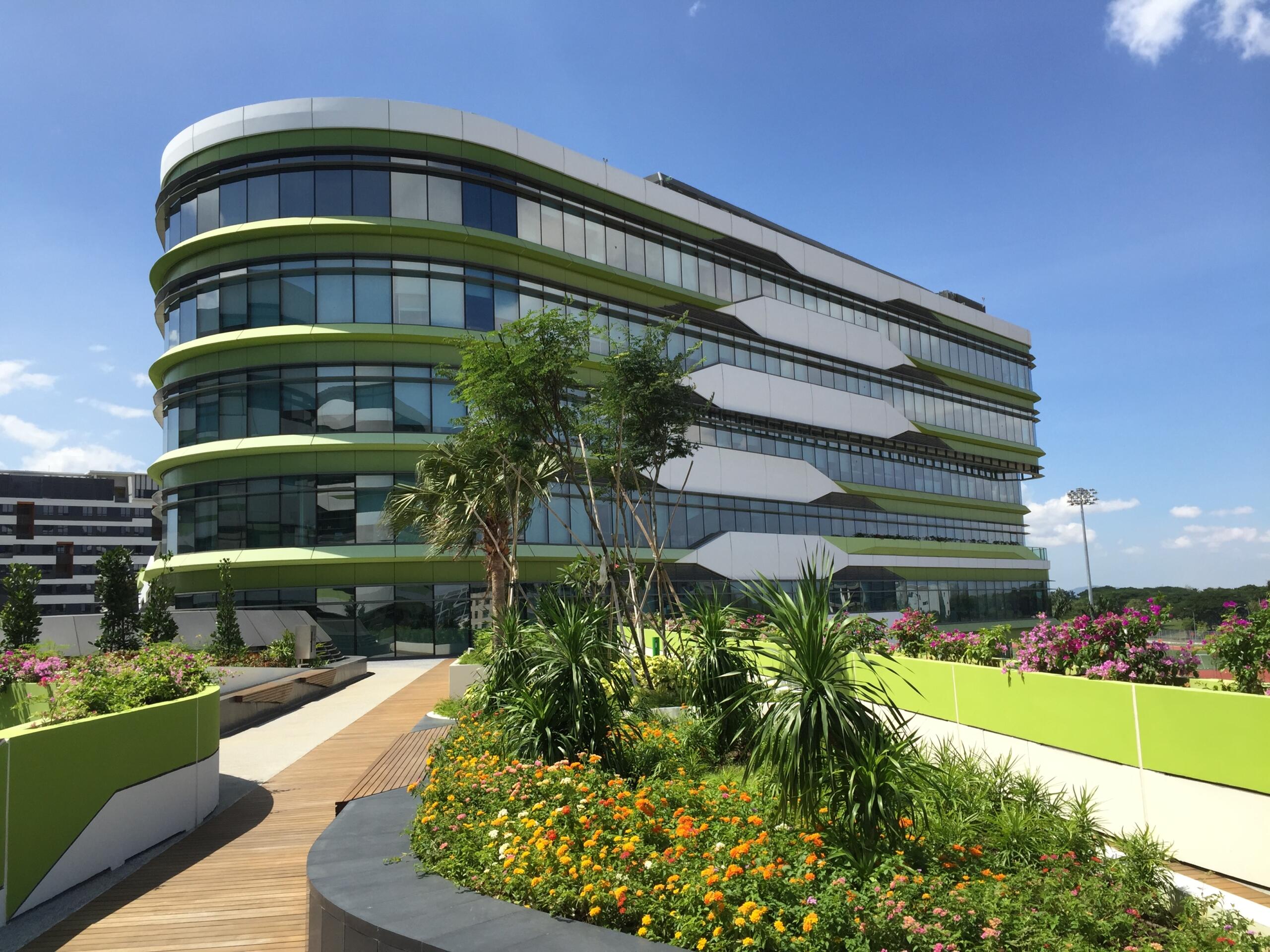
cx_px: 635
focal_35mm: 29
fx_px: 1064
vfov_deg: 48.2
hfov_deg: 61.7
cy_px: 476
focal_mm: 4.15
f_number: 2.2
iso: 32
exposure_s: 1/1799
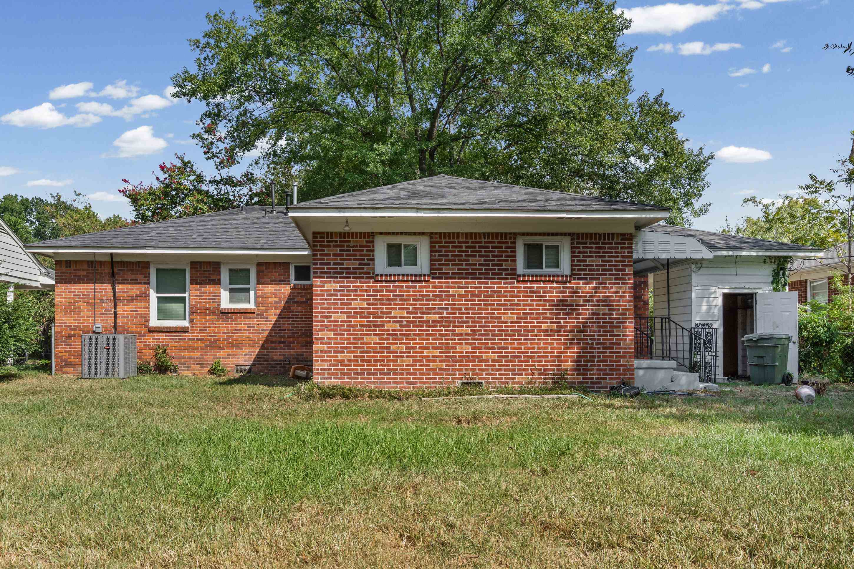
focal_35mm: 25
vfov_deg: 51.3
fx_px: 593
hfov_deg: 71.5
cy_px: 284
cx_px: 427
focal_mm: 25
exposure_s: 1/350
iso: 800
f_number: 9.5
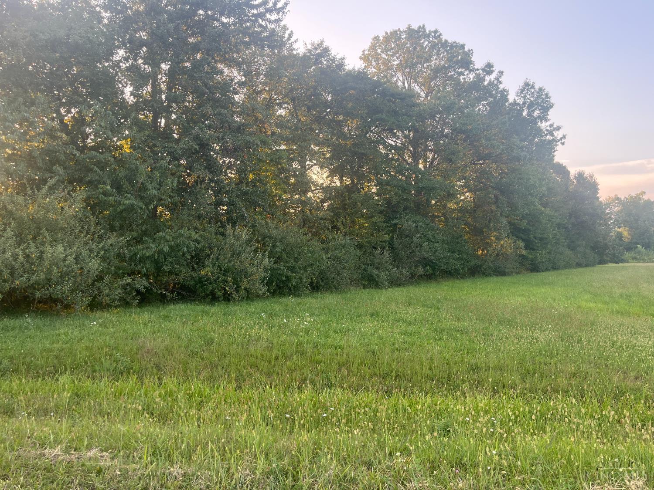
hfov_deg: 67.3
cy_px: 245
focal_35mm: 26
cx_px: 327
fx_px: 491
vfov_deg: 53.1
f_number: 1.6
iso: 64
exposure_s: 1/164
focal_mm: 5.1
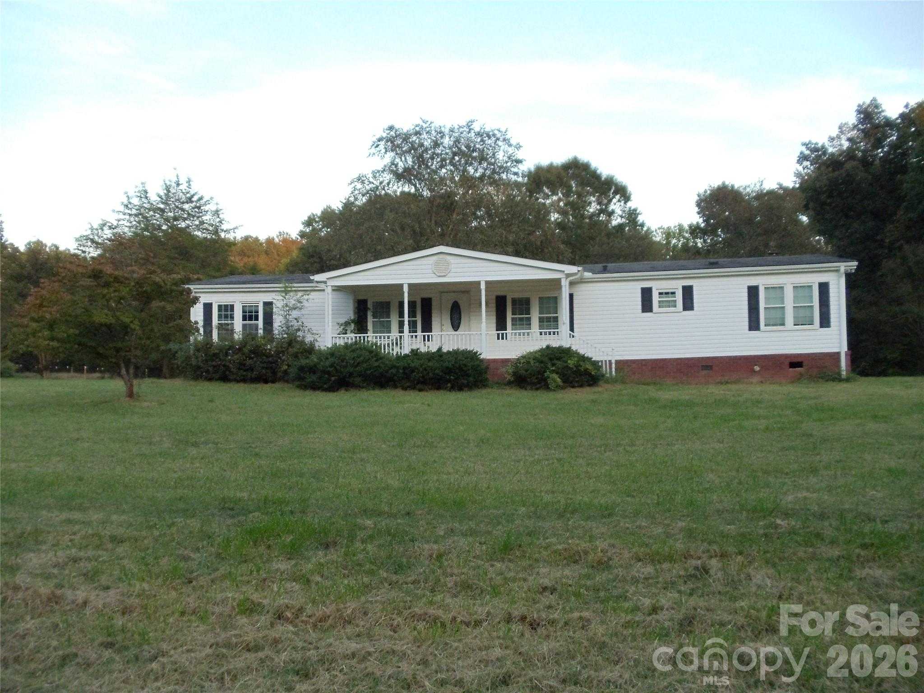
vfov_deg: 32.9
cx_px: 462
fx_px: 1174
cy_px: 346
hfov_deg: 42.9
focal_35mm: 44
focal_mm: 6
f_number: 3.5
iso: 400
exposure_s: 1/160
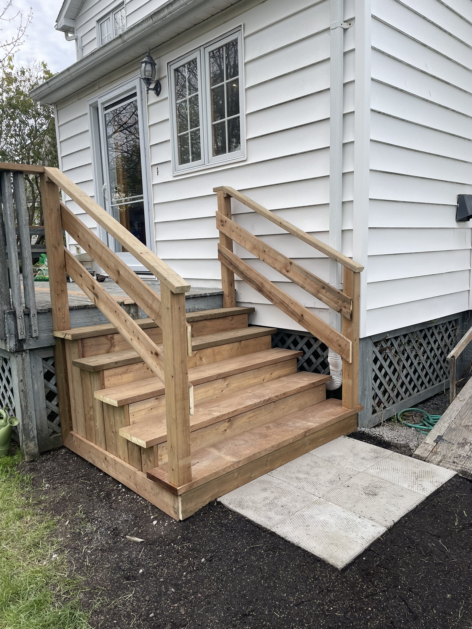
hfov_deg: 53.1
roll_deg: +2.7
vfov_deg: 67.3
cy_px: 314
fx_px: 473
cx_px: 236
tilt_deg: -8.6
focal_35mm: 26
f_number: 1.6
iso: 32
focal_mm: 4.2
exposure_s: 1/558
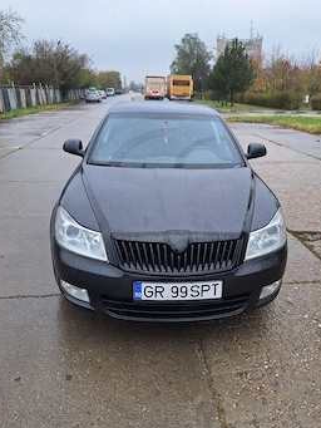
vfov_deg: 65.3
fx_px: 334
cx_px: 177
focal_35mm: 27
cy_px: 210
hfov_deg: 51.3
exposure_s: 1/442
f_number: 1.8
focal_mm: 5.54
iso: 40
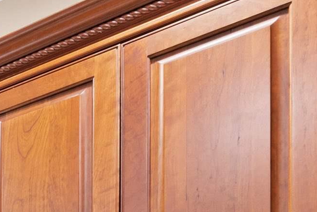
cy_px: 456
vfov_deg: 14.9
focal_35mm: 70
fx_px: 616
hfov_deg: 19.6
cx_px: -283
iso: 100
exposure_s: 1/1.67
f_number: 8
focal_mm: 10
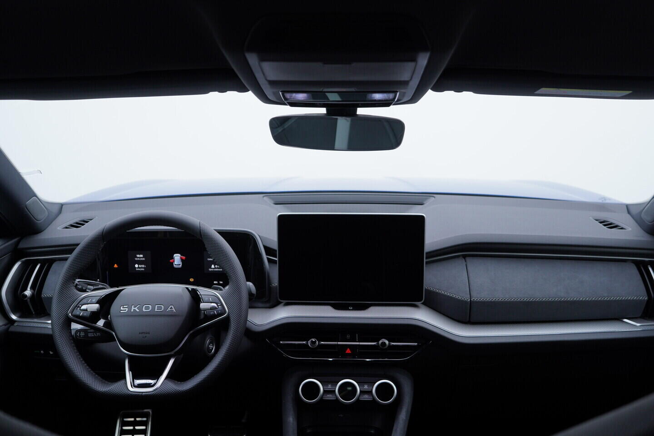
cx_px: 327
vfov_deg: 36.9
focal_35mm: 36
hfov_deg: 53.1
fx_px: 654
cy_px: 218
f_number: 3.2
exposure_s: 1/50
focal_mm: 24
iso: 125
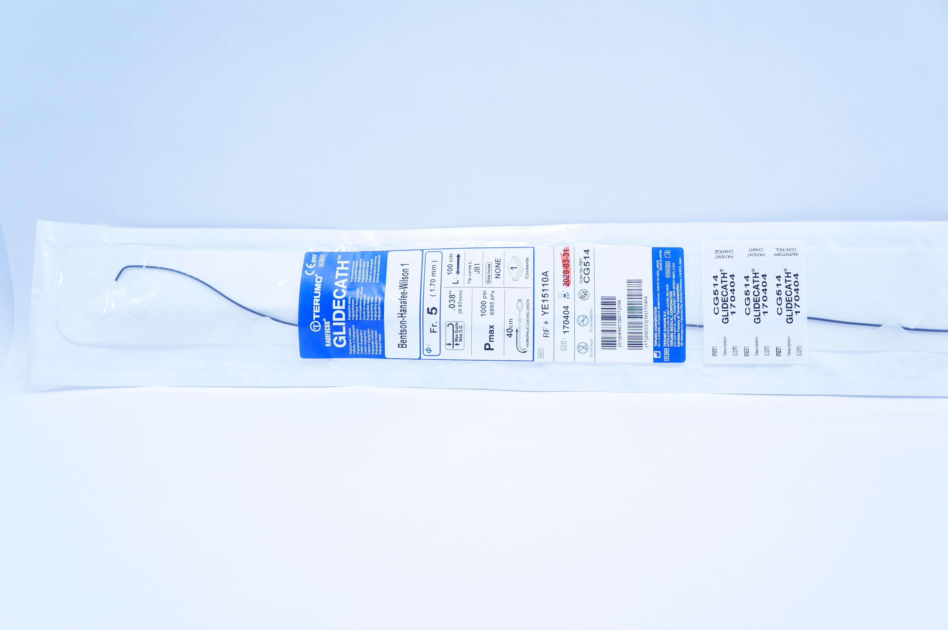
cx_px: 474
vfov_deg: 41.6
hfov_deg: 59.5
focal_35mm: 32
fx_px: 829
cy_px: 315
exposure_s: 1/160
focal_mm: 21
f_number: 5.6
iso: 800
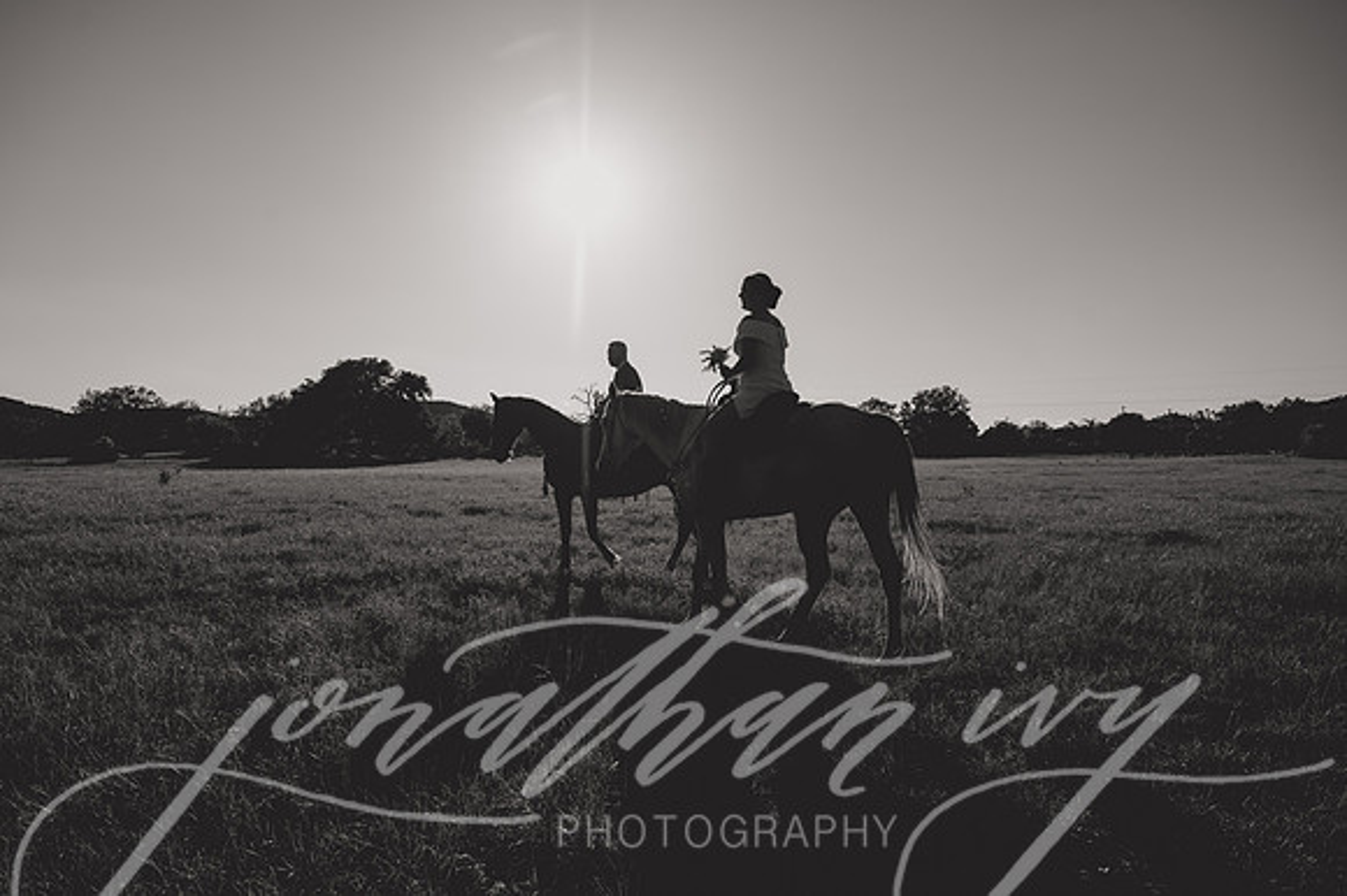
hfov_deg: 69.6
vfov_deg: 49.7
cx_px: 674
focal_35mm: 26
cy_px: 448
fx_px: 968
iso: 125
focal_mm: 24
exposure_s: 1/3200
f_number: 5.6
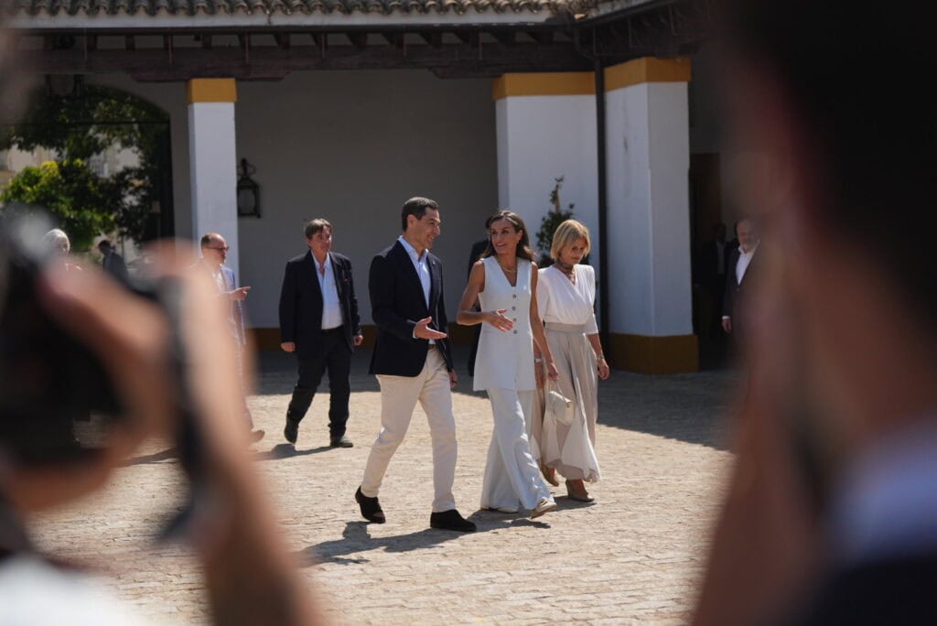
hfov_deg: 28.8
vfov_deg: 19.5
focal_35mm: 70
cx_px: 468
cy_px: 313
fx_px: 1823
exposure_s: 1/6400
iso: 320
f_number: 2.8
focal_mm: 70
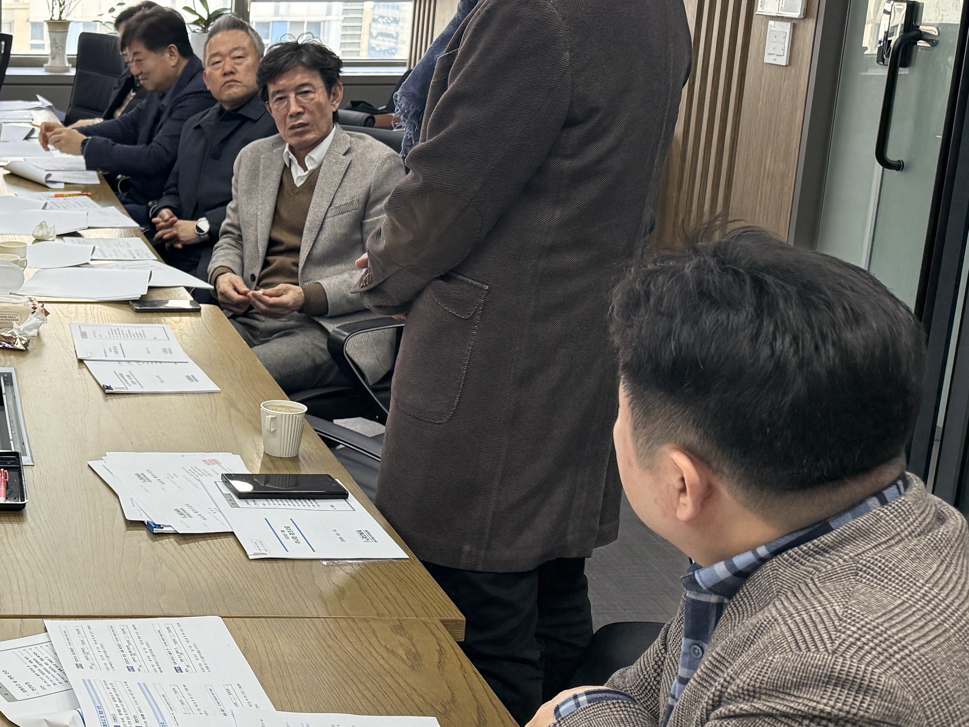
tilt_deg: -13.8
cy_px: 298
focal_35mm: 54
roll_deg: -0.6
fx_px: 1512
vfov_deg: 27.0
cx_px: -26
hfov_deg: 32.4
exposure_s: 1/228
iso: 200
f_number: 1.78
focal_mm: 6.76
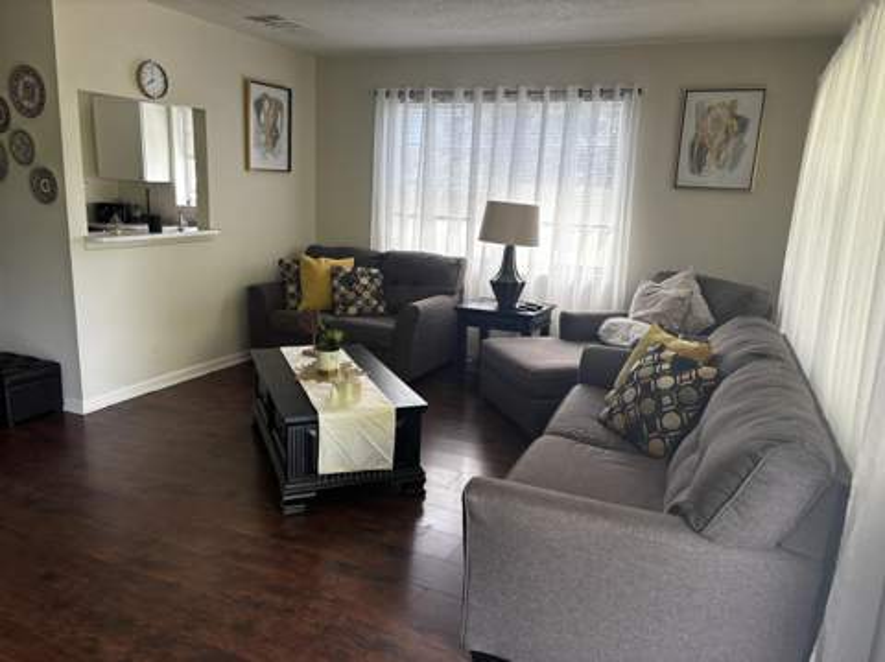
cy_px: 331
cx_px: 442
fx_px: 664
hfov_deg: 67.4
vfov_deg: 53.0
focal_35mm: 26
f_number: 1.6
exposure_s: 1/121
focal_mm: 5.96
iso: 100
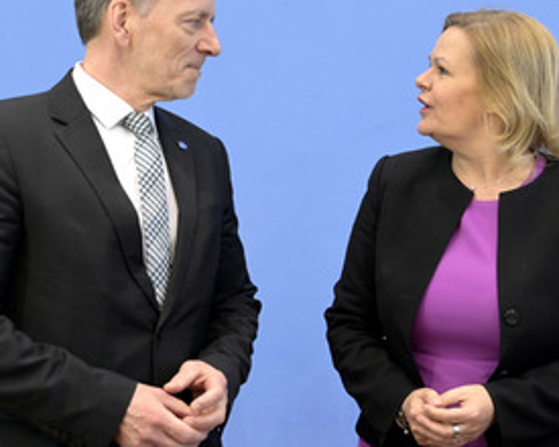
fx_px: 1324
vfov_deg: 19.2
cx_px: 292
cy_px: 199
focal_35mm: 80
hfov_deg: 23.8
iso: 4000
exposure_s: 1/400
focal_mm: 52
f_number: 5.6
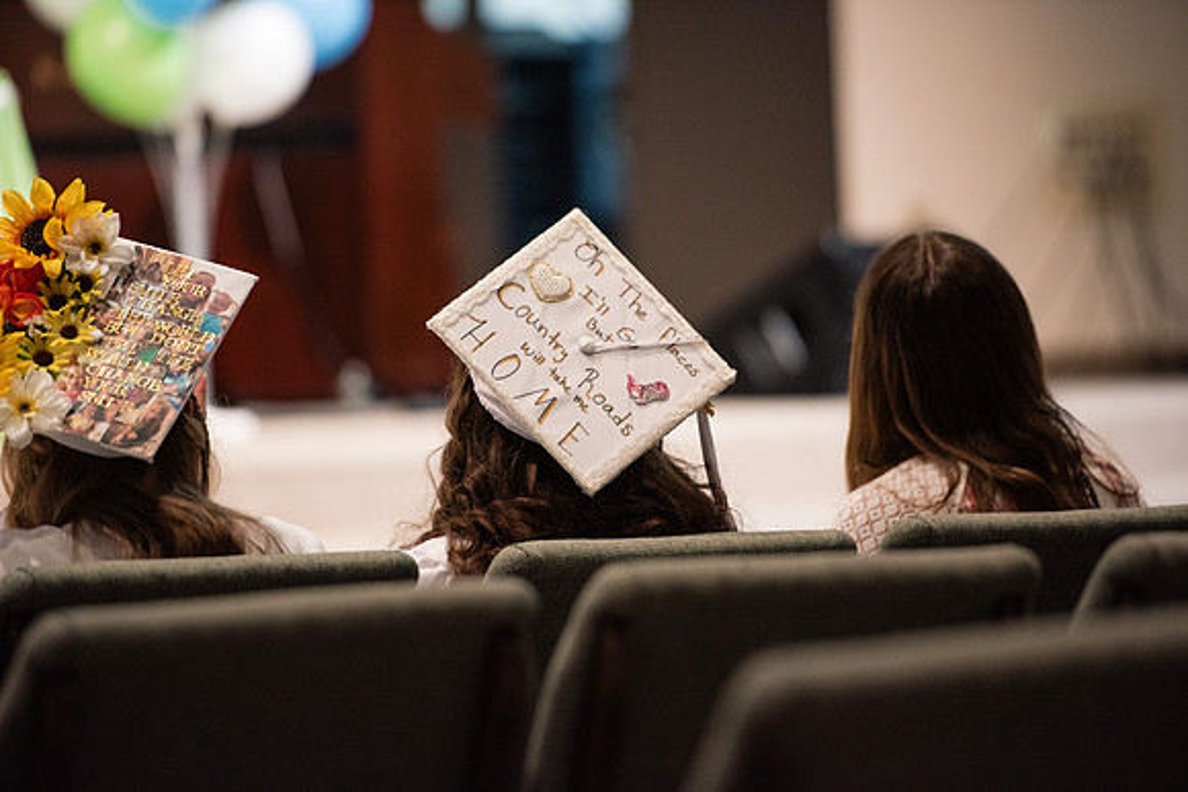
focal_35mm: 200
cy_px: 396
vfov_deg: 6.9
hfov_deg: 10.3
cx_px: 594
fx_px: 6601
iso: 800
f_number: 2.8
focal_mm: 200
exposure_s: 1/200
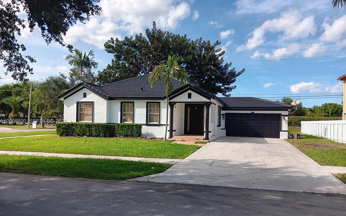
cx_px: 175
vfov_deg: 44.4
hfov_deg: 66.5
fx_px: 264
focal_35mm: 28
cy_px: 122
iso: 20
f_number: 1.8
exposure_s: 1/1000
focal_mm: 3.98
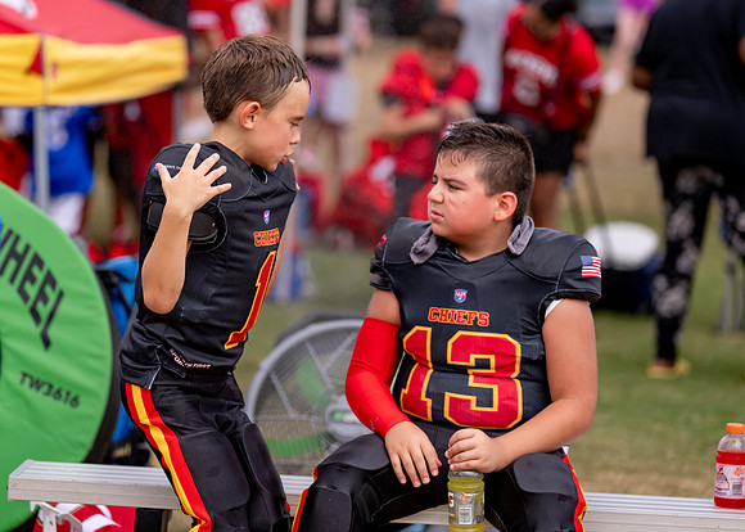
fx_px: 3524
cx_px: 264
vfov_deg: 8.6
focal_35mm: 167
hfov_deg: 12.1
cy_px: 221
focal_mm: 129
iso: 100
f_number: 2.8
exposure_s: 1/1600
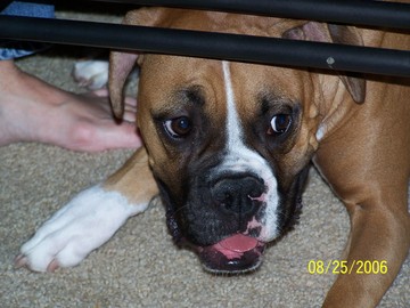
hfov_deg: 10.5
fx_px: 2239
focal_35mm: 189
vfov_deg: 7.9
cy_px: 154
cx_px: 205
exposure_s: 1/125
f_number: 3.2
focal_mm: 31.3
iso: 80
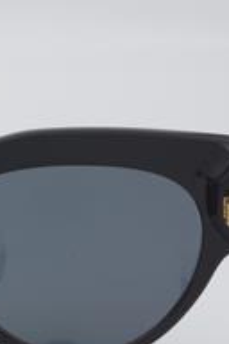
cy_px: 224
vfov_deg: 13.1
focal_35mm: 156
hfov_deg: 8.6
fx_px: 1488
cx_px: -91
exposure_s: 1/3
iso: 100
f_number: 32
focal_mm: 50
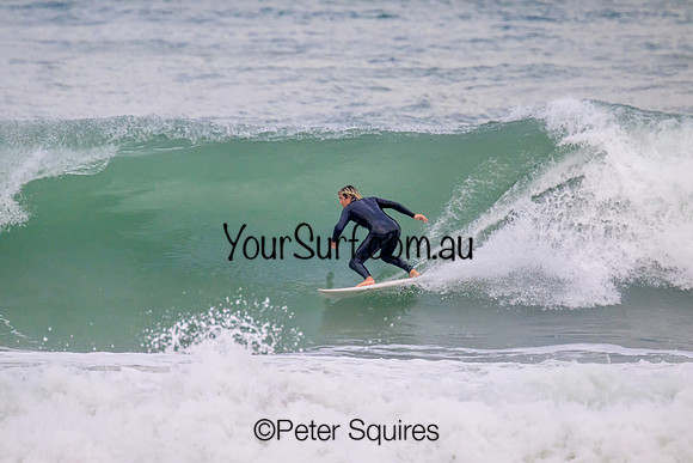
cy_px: 232
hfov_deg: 2.5
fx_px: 16084
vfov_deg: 1.6
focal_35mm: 835
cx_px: 346
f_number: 11
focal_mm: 800
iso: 2800
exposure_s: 1/2000
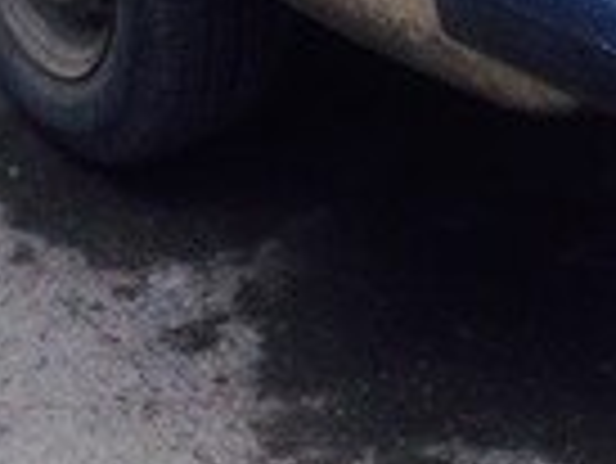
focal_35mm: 159
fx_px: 2832
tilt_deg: -16.4
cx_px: 522
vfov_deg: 8.8
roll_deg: -0.2
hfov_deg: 12.3
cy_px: -489
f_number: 2.4
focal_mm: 4.12
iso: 50
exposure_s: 1/40
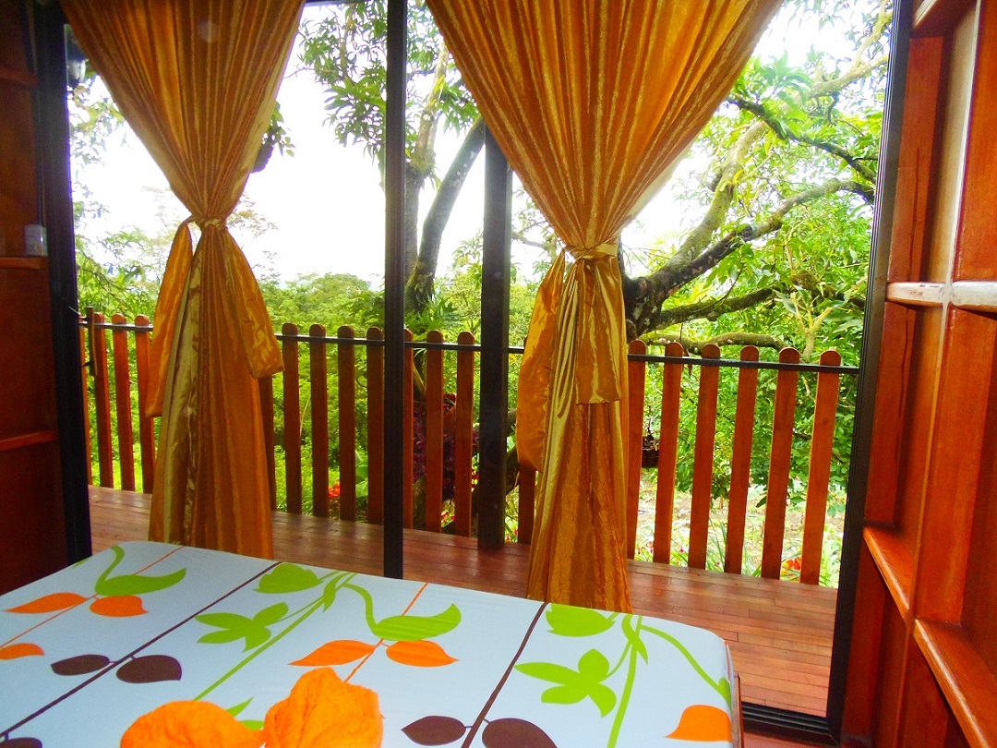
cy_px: 374
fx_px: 691
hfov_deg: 71.6
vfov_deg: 56.8
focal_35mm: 24
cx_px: 498
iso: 200
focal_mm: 4.3
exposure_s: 1/30
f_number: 2.9
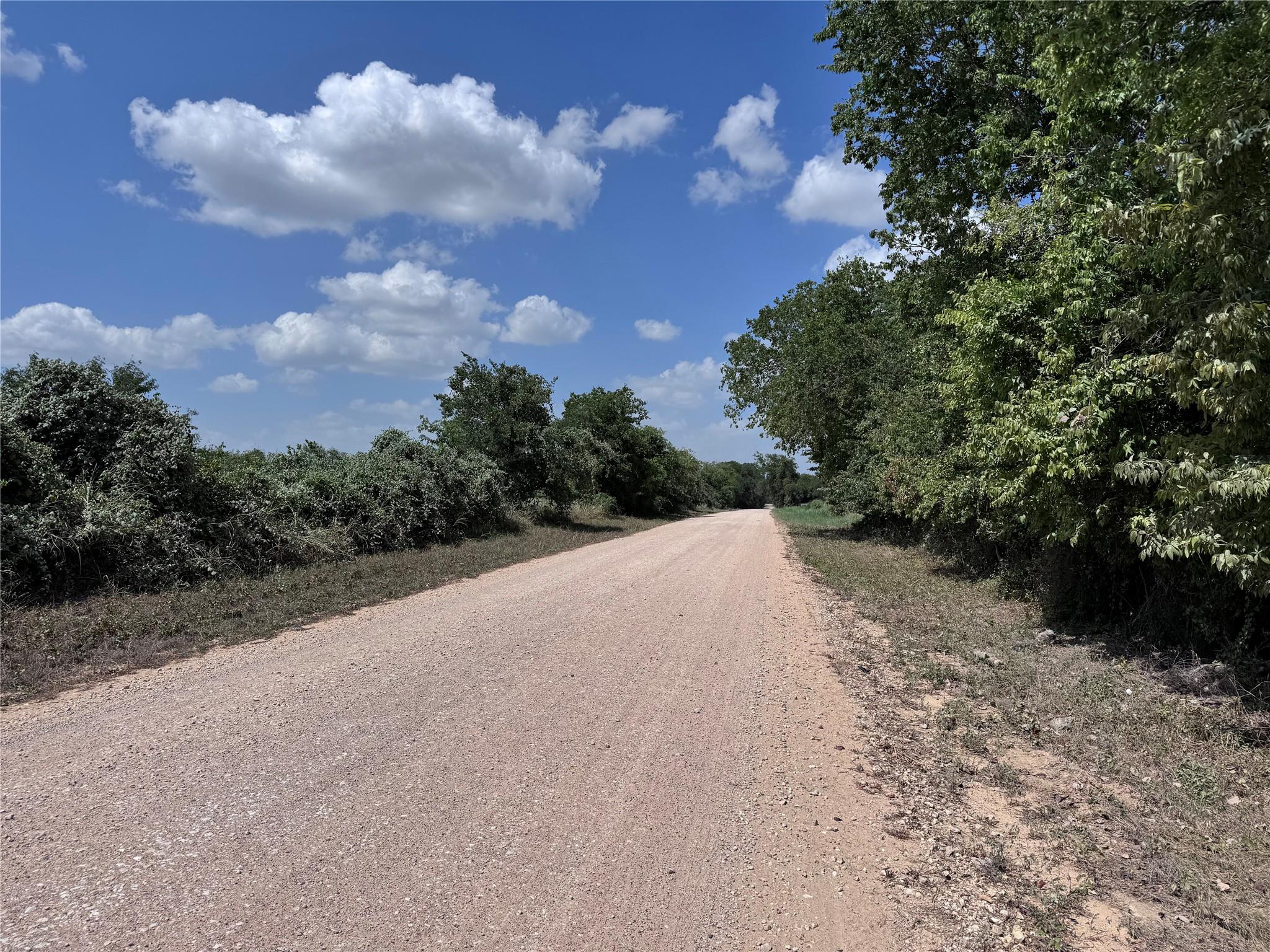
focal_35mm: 24
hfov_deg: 71.6
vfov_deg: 56.8
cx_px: 635
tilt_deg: +4.9
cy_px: 476
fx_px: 881
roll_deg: -0.6
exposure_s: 1/10417
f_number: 1.78
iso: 80
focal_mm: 6.76
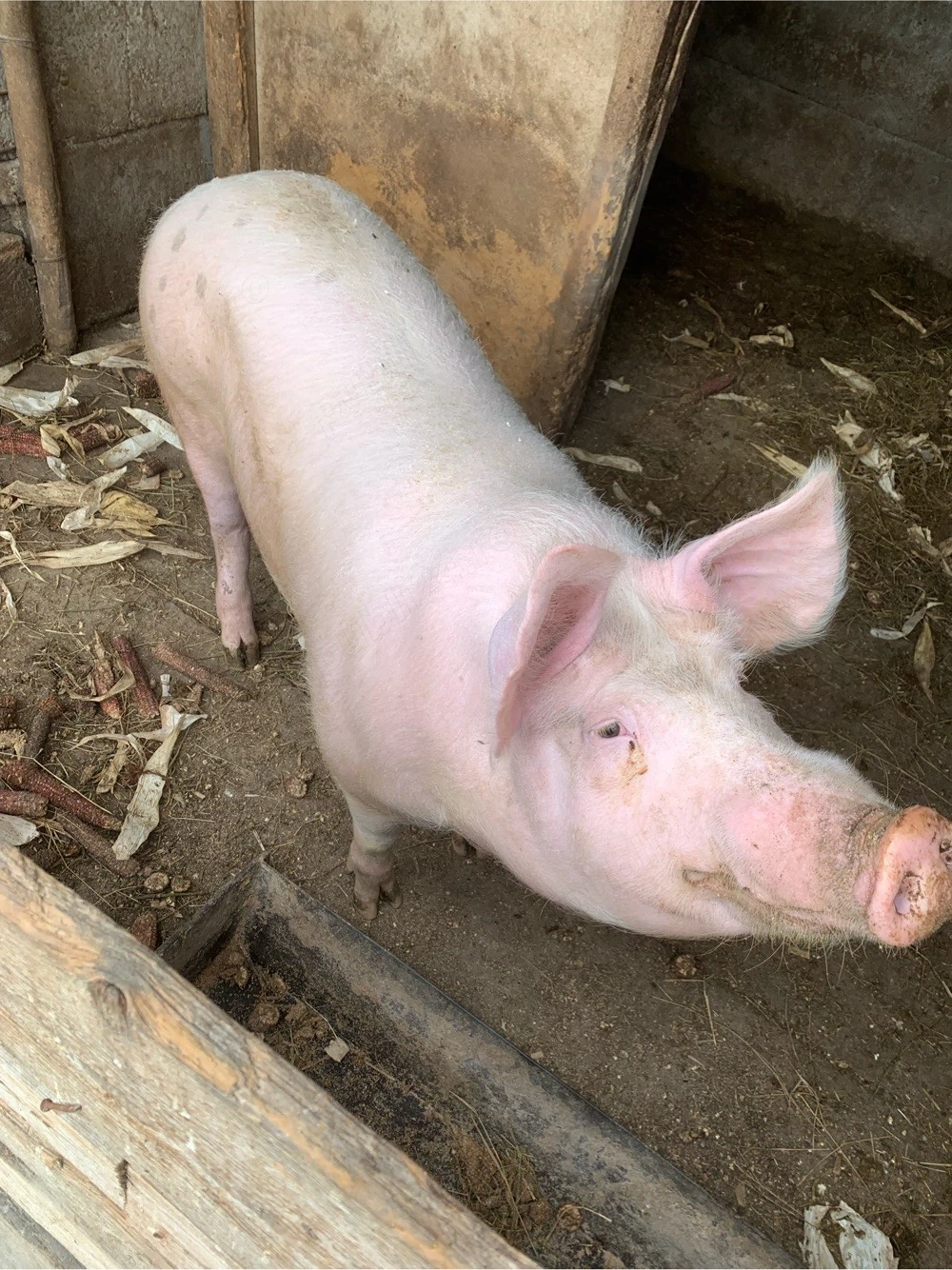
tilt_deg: -45.1
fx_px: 954
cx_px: 476
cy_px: 635
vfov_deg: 67.3
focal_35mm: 26
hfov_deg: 53.0
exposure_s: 1/209
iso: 25
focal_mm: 4.25
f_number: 1.8
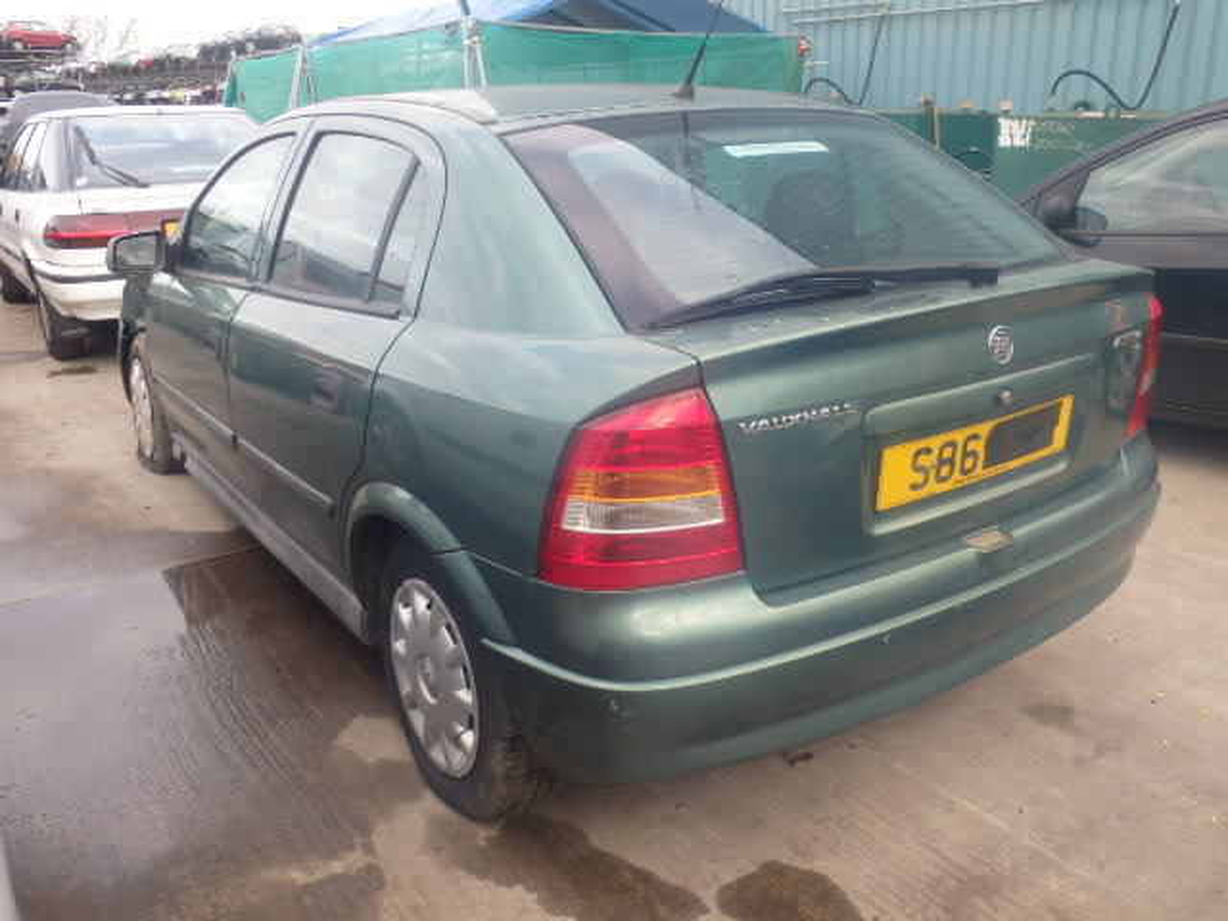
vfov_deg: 46.8
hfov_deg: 60.0
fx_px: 1064
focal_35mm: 30
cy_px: 460
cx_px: 614
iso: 125
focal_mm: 5.4
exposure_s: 1/80
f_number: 4.1
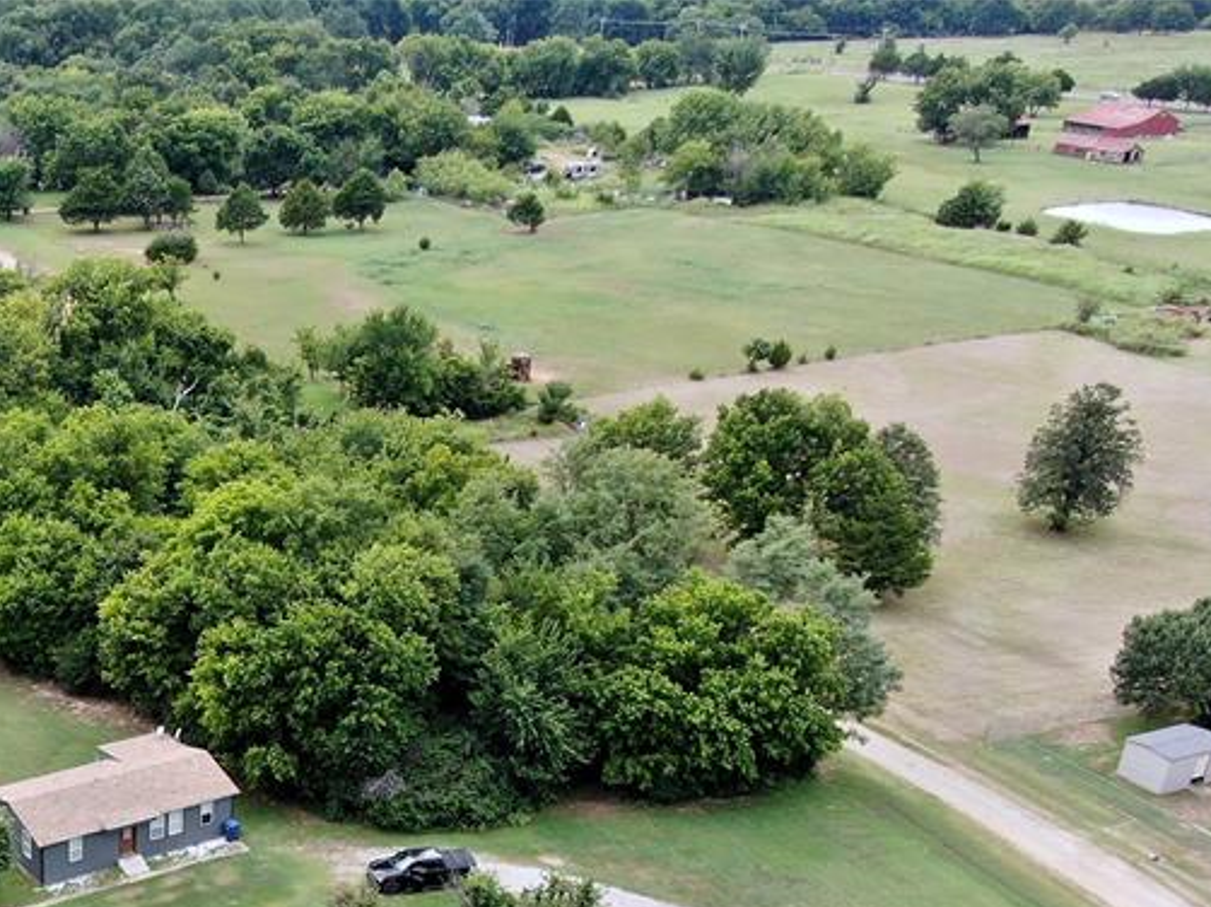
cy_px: 924
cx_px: 113
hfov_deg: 36.4
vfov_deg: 27.8
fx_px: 1713
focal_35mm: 49
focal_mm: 4.39
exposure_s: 1/320
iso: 110
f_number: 2.8
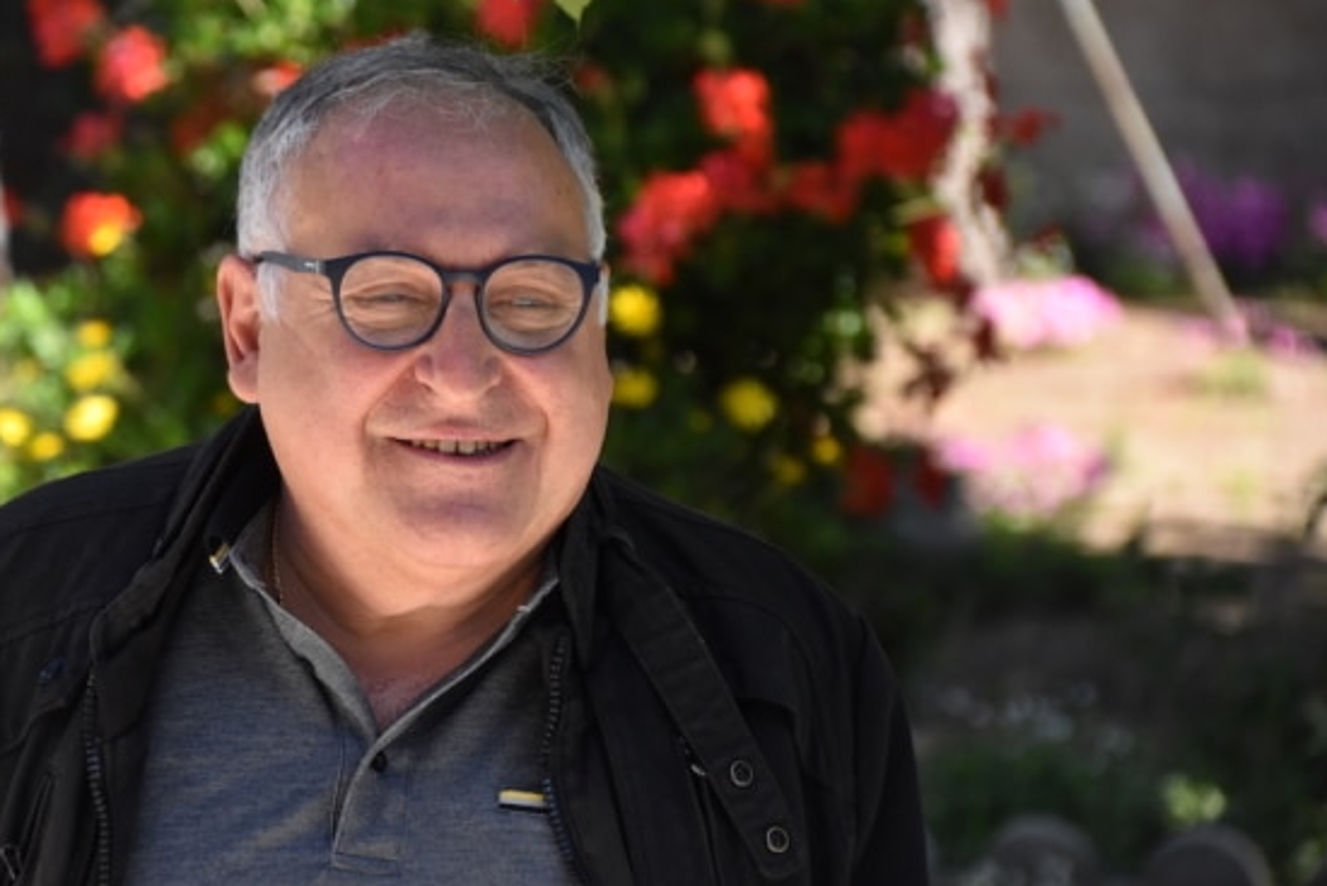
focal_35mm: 229
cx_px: 618
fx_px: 8443
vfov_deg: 6.0
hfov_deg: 9.0
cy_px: 447
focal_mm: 140
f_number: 6
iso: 1600
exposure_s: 1/1600
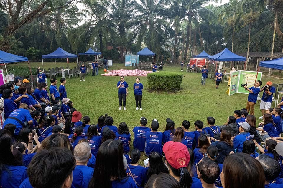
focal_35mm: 24
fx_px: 189
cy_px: 94
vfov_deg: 53.1
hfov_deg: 73.7
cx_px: 142
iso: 4000
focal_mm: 24
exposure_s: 1/200
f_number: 8
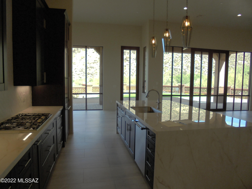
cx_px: 126
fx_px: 189
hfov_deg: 67.3
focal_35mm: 26
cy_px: 94
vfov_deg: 53.1
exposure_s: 1/125
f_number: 3.5
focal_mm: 4.6
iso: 100
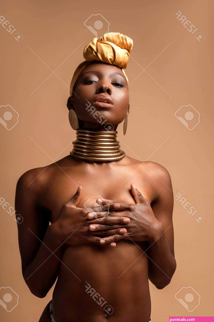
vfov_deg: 39.6
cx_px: 107
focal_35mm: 50
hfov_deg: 27.0
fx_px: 446
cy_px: 161
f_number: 7.1
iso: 100
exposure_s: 1/200
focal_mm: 50
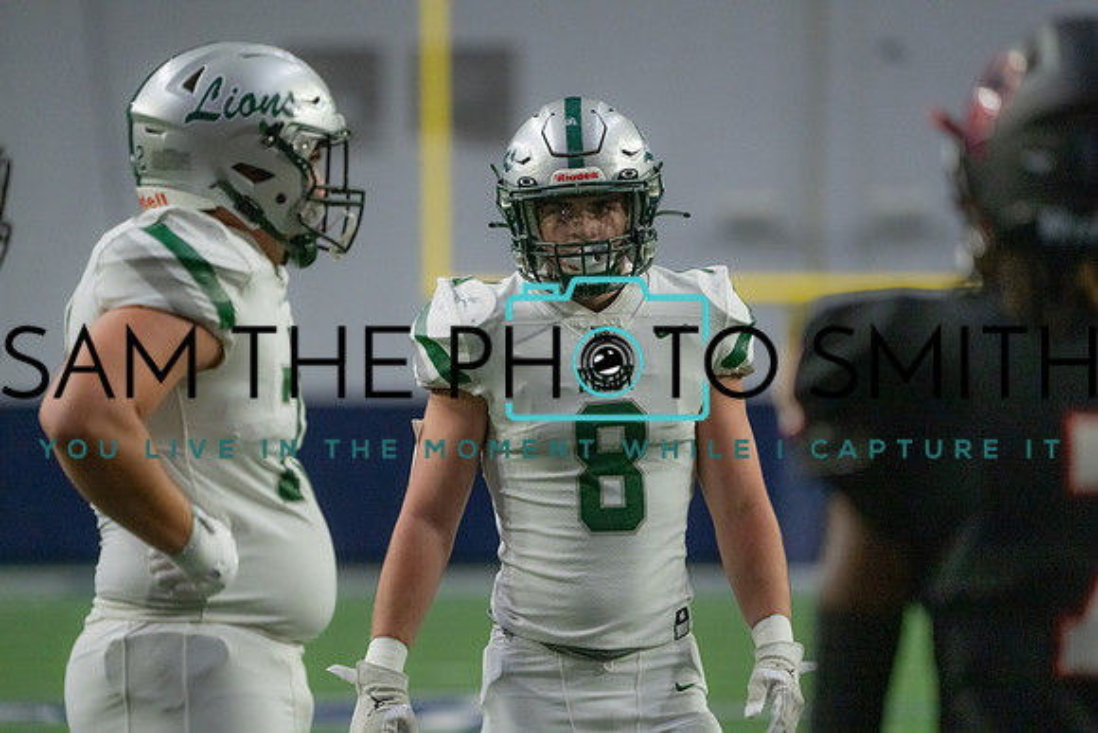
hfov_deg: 5.7
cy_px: 366
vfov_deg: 3.8
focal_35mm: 361
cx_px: 549
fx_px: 11013
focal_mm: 361
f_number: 5.6
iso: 8000
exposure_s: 1/800
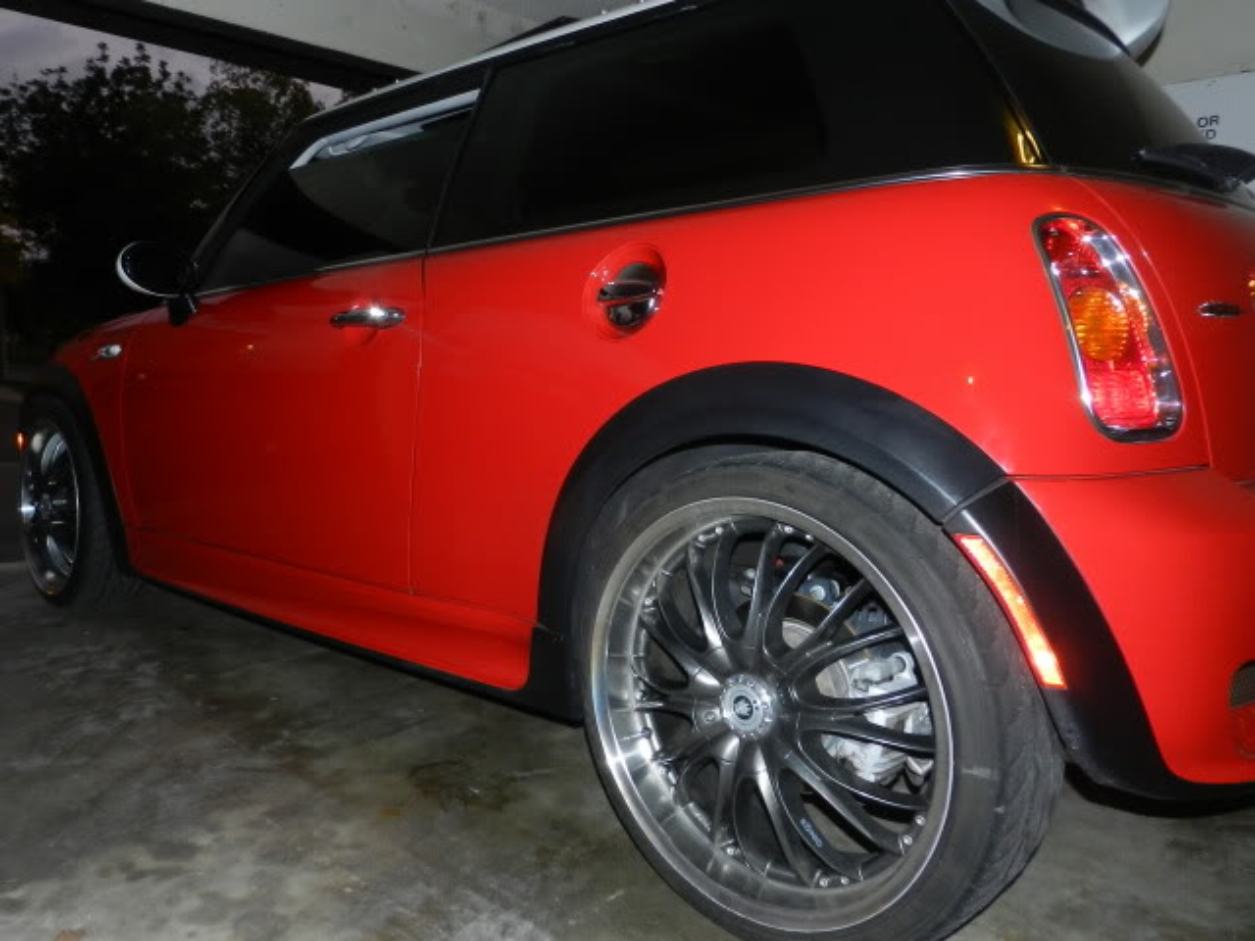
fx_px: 834
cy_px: 470
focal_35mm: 23
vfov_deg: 58.9
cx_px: 628
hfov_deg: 73.9
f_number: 3.4
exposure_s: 1/30
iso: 200
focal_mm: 4
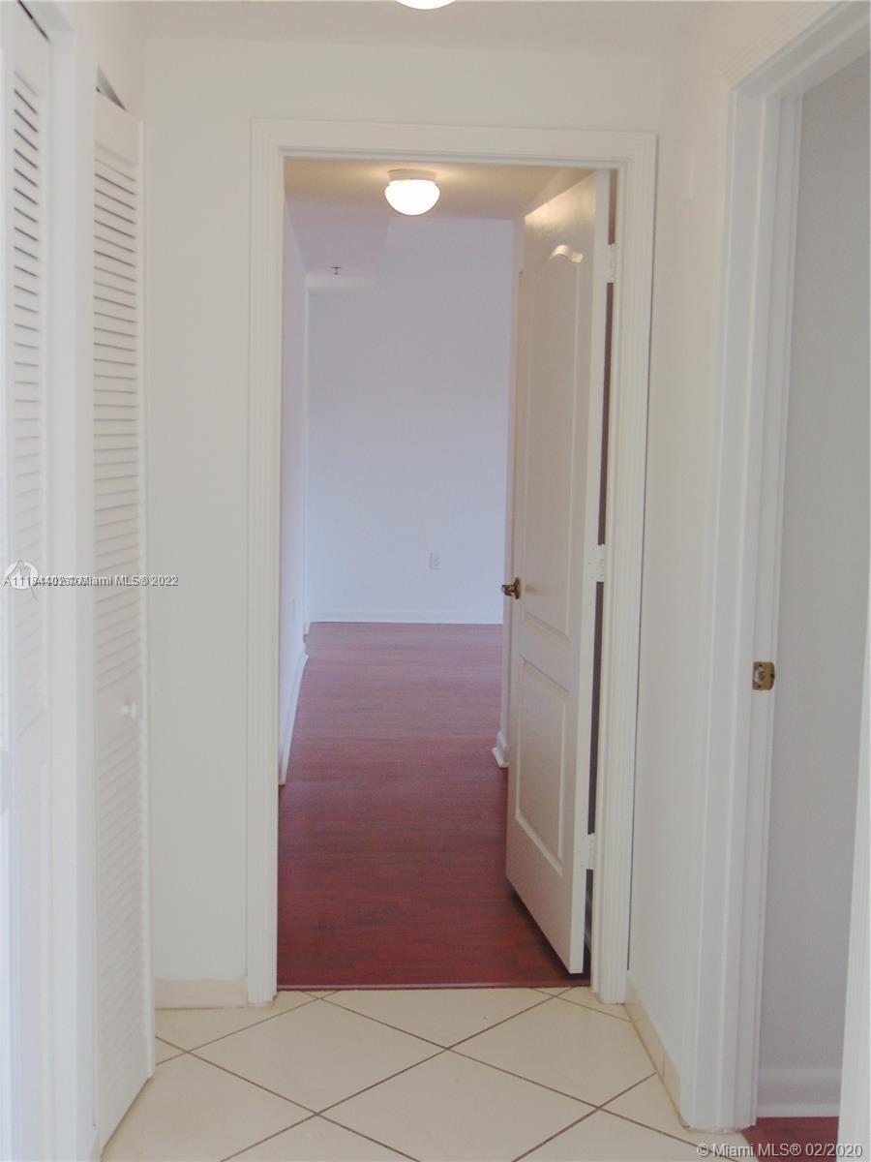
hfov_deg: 34.3
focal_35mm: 42
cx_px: 436
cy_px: 581
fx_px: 1409
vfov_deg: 44.8
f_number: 3.3
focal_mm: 7.6
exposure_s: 1/60
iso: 80
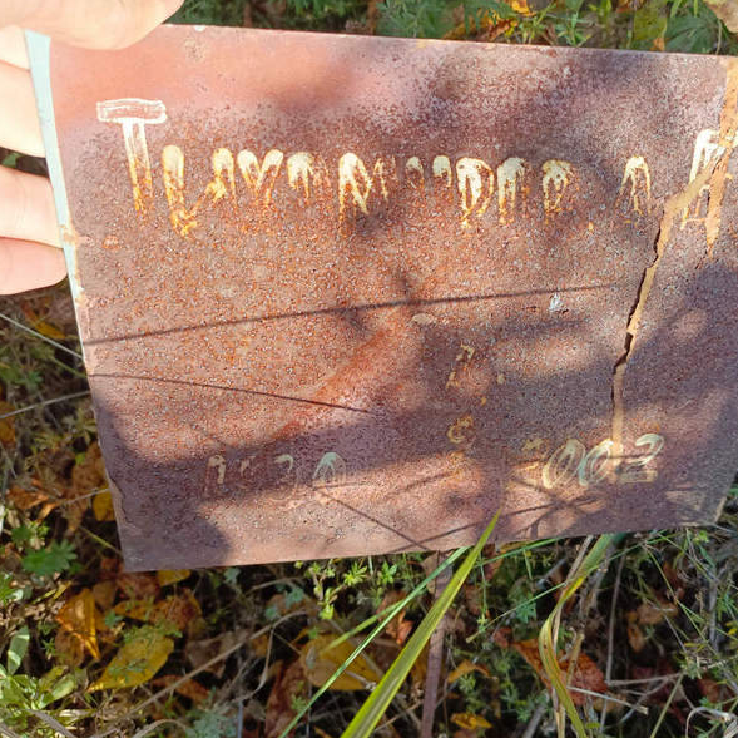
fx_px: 724
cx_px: 446
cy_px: 363
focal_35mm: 30
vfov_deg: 54.0
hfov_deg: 53.6
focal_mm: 4.76
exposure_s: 1/283
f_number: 1.69
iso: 111
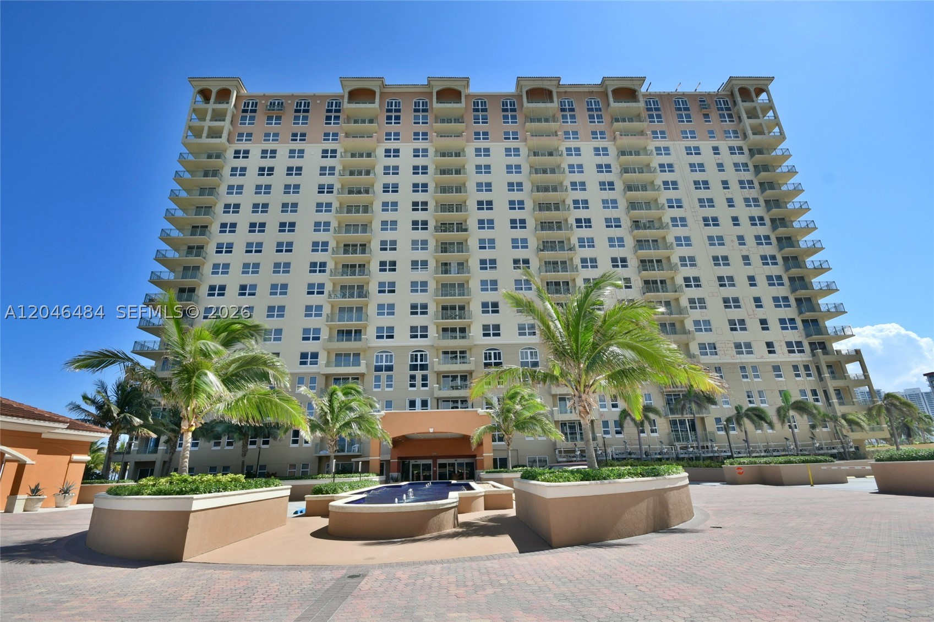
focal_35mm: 15
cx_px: 467
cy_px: 311
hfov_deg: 100.4
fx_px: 389
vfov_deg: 77.3
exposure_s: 1/640
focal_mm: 10
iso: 320
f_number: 8
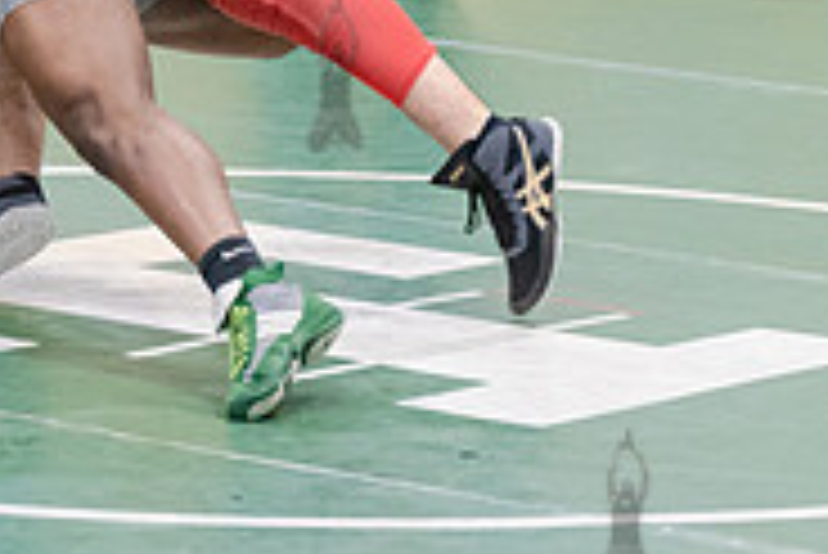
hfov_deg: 7.8
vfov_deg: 5.2
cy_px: -146
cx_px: -248
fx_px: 6031
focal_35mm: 262
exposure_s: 1/400
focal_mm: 80
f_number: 3.5
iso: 4000
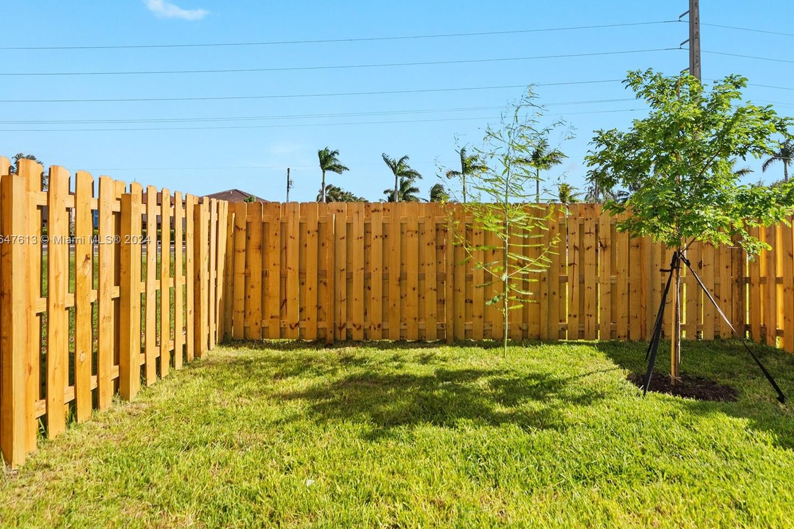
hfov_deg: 83.9
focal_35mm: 20
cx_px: 415
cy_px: 241
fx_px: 441
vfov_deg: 61.8
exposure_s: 1/500
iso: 200
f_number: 8
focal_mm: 12
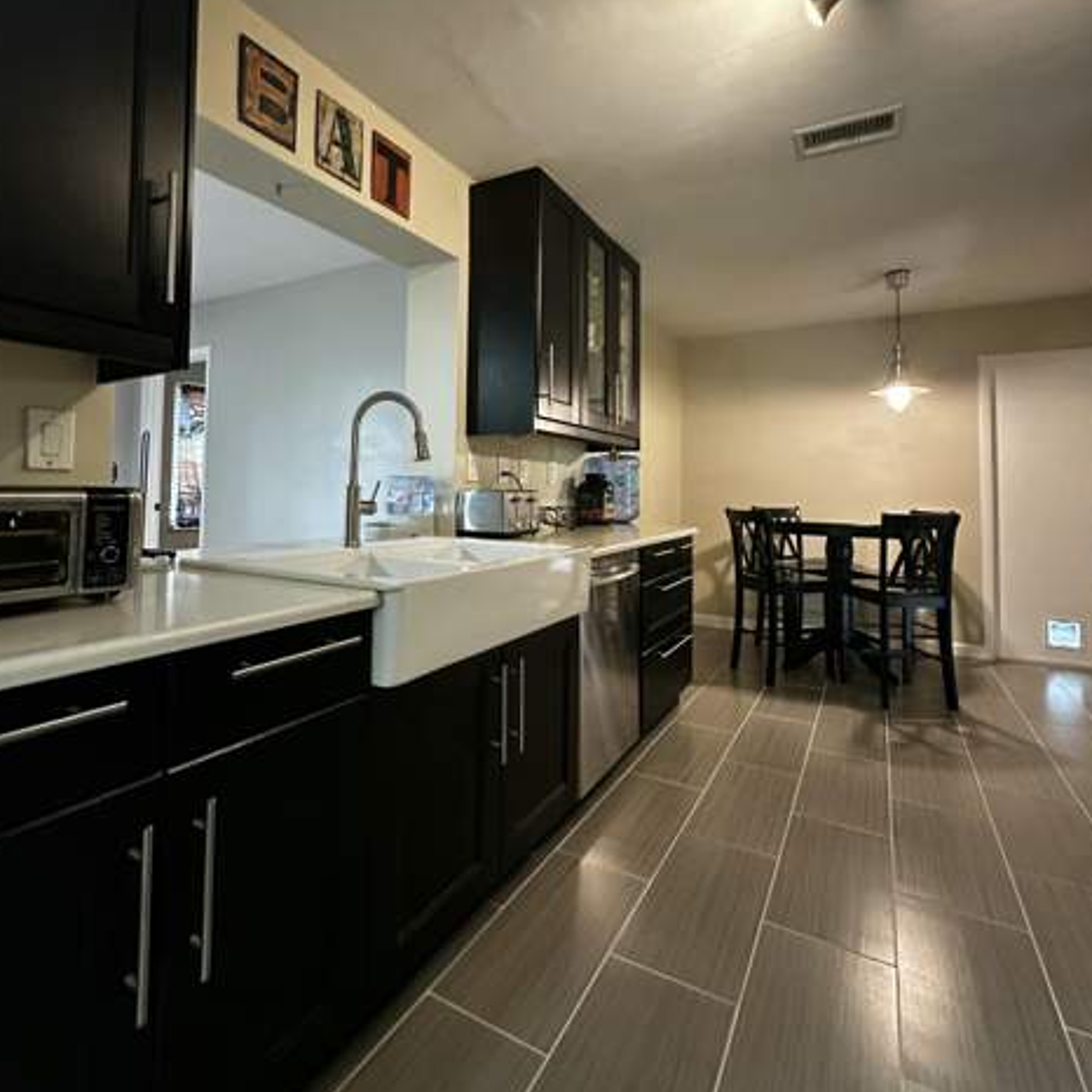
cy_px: 462
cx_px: 546
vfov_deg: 83.4
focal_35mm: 17
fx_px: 607
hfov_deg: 84.0
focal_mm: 2.22
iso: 1000
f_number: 2.2
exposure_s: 1/60
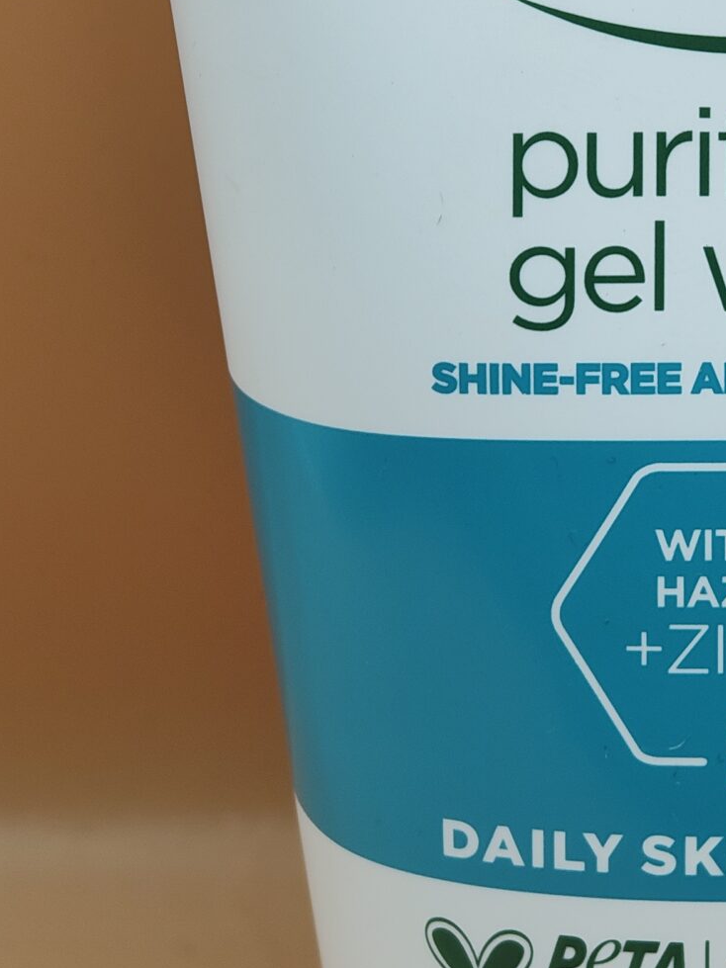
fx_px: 5119
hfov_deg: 8.1
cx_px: 803
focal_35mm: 183
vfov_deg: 10.8
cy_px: 355
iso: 135
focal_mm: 13.3
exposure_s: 1/100
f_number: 2.55
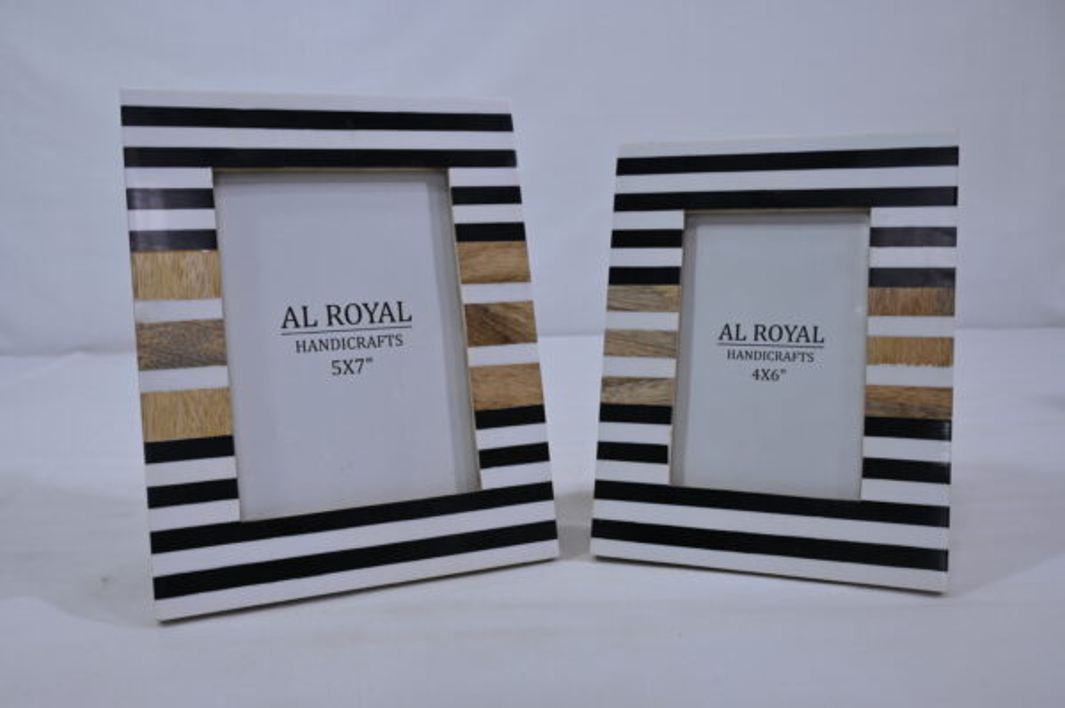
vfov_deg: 42.9
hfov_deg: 61.1
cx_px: 532
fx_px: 902
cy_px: 354
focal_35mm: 30
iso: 500
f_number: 8
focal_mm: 30.5
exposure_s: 1/125
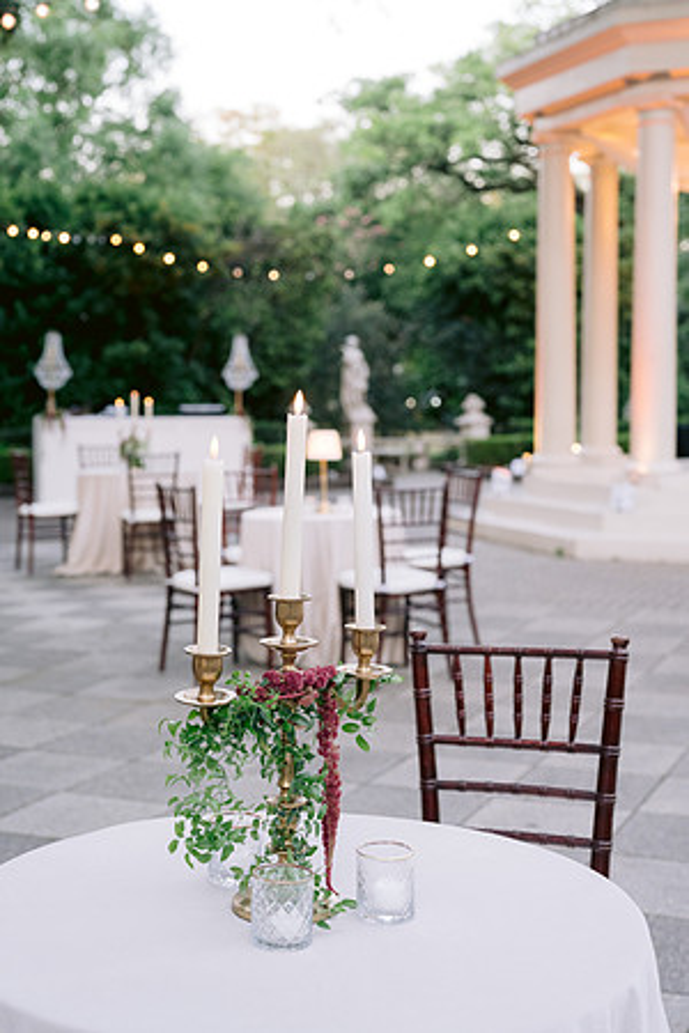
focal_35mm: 50
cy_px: 516
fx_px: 1435
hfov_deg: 27.0
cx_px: 344
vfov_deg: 39.6
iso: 800
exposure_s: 1/100
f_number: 4.5
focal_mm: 50
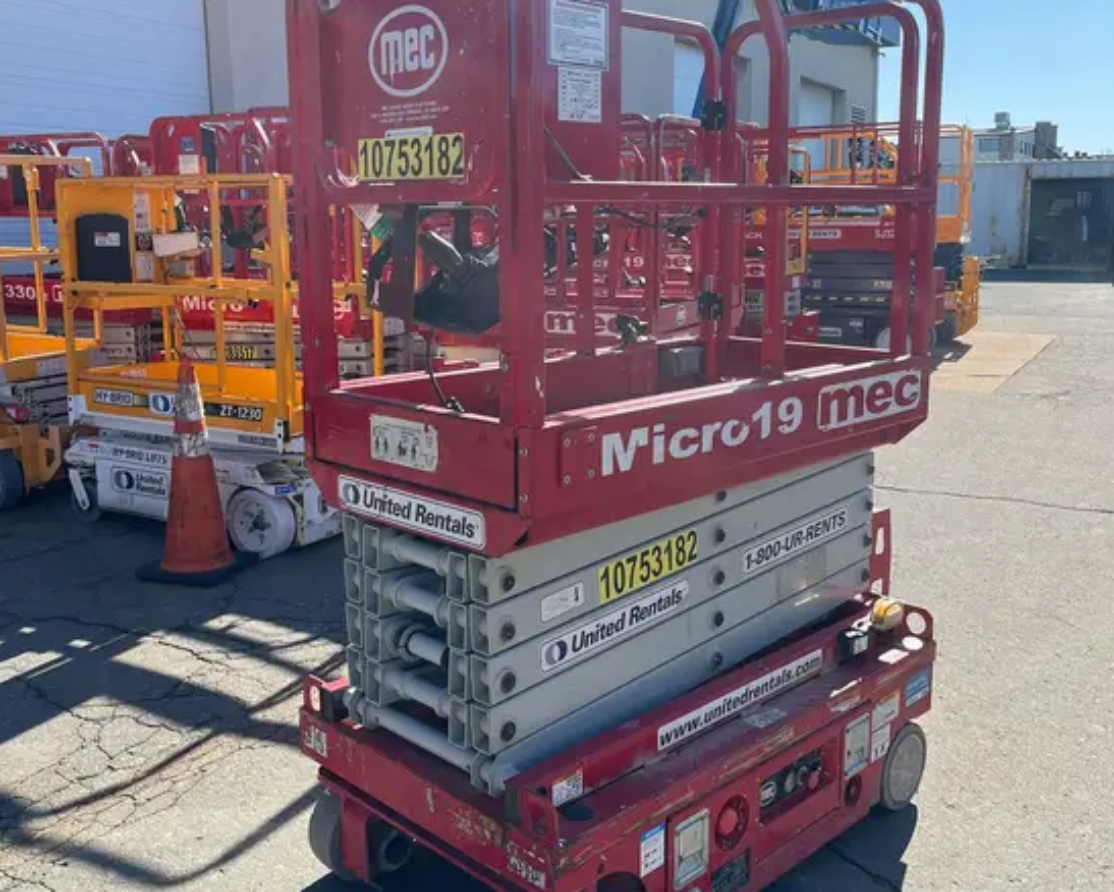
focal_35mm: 34
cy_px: 396
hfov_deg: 52.8
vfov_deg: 43.3
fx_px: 1121
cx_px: 558
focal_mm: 5.1
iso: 50
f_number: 1.6
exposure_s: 1/1802
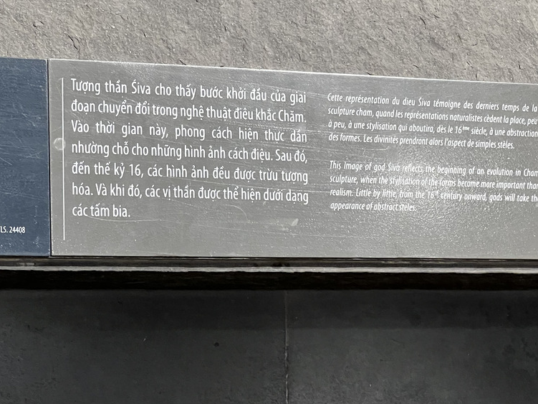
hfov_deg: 16.0
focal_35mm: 123
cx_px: 168
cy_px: 197
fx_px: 1911
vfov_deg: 12.0
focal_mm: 9
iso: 320
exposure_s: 1/50
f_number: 2.8
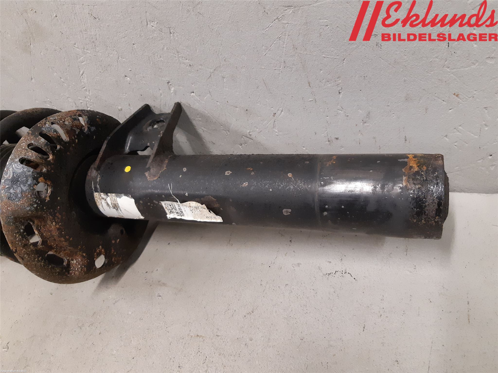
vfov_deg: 53.1
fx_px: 374
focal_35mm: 26
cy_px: 186
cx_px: 249
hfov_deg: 67.3
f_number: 1.7
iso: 250
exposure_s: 1/50
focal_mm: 3.93
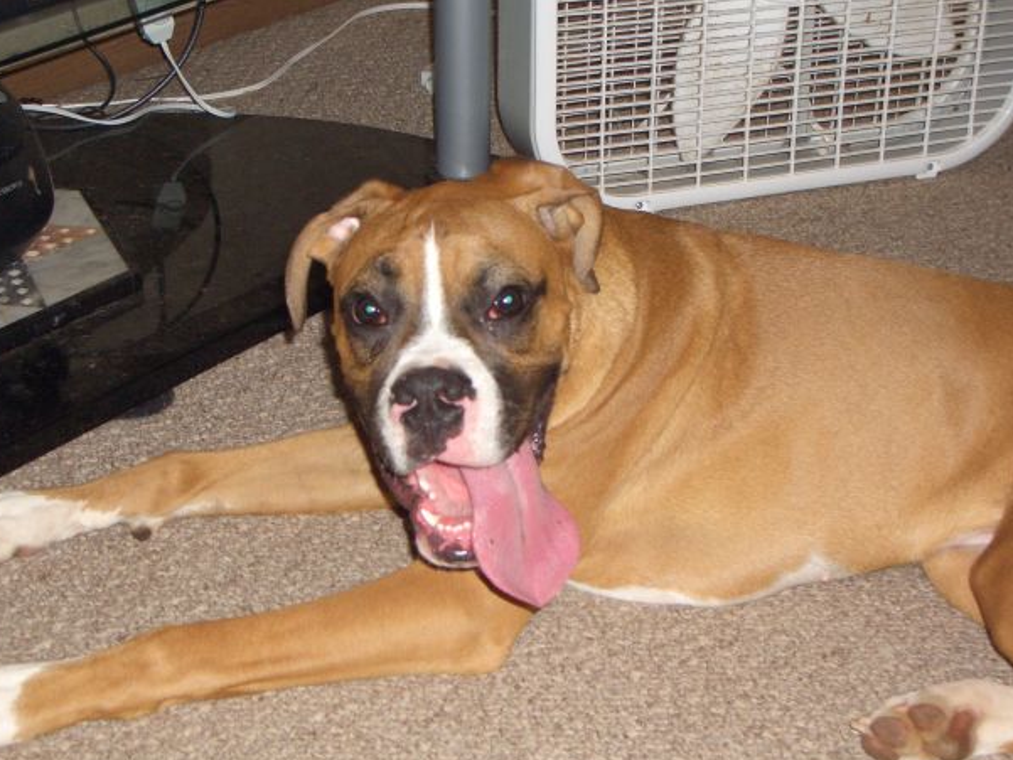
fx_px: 1932
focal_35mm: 66
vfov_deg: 22.3
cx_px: 487
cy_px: 376
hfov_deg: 29.4
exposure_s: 1/60
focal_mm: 10.2
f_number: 3.5
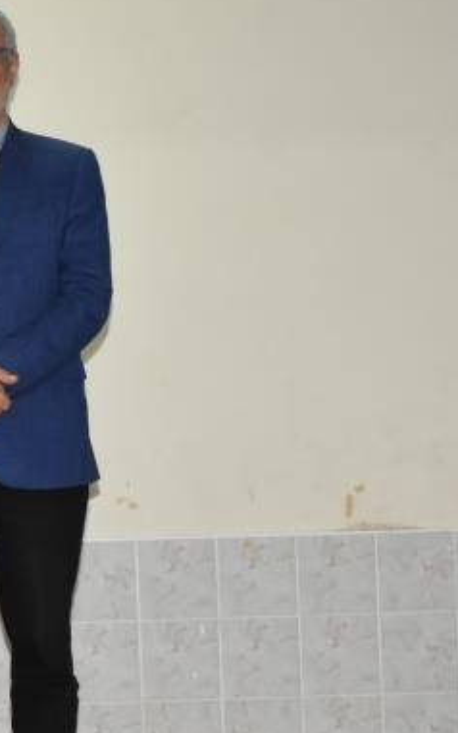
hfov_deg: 8.1
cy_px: 336
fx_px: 3117
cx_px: -352
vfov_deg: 13.4
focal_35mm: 156
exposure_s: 1/60
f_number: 8
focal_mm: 38
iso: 1600
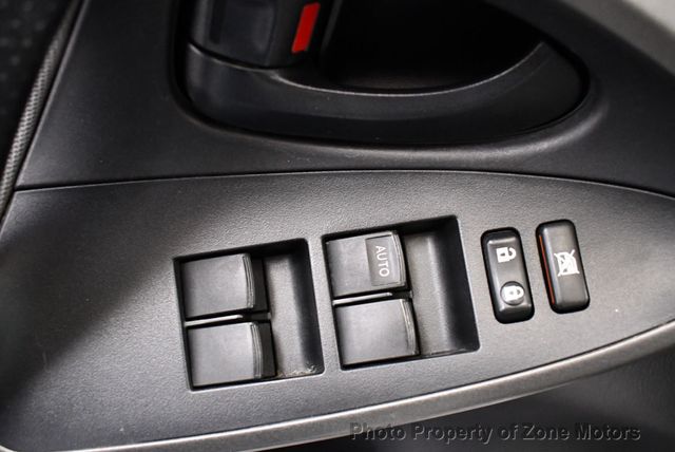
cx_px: 338
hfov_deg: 53.1
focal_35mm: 36
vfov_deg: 36.9
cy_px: 226
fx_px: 676
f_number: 3.5
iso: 3200
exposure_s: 1/80
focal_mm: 18
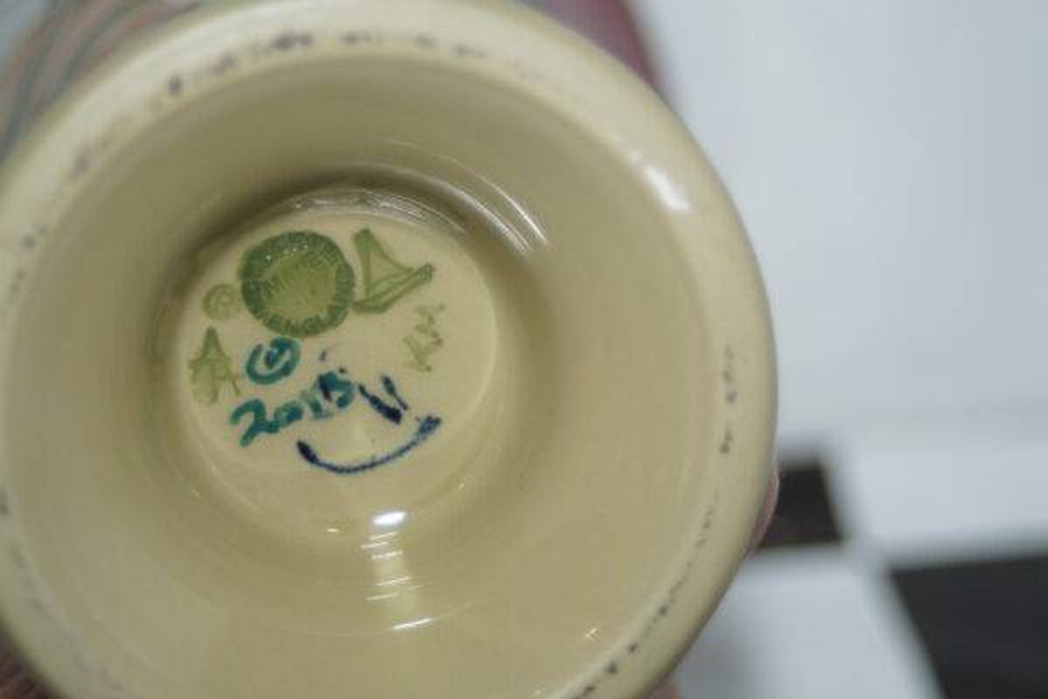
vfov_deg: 11.4
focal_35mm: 120
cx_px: 524
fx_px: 3493
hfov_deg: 17.1
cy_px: 350
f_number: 5.6
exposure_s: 1/60
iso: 250
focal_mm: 80
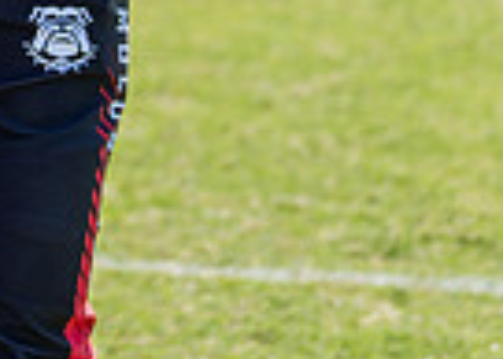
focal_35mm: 364
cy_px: -487
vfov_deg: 3.9
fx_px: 5197
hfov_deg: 5.4
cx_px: -458
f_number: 2.8
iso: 100
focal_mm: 70
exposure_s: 1/1000
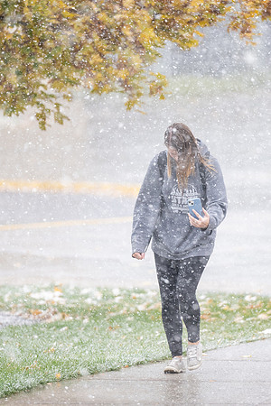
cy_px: 211
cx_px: 196
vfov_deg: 6.4
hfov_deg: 4.3
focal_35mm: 322
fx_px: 3639
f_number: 2.8
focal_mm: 200
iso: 800
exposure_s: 1/500
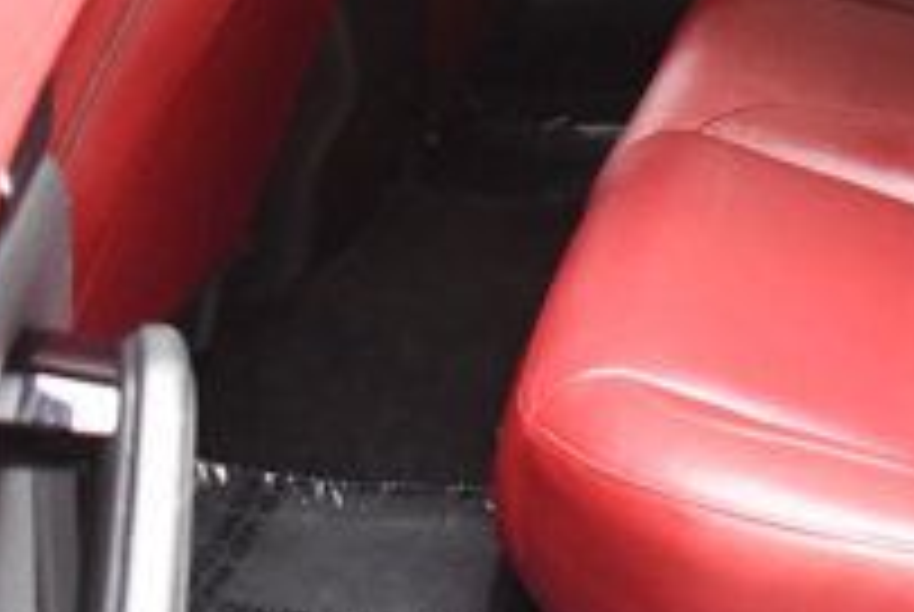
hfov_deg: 22.8
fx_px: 2161
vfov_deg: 15.3
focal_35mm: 85
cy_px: -196
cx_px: 950
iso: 4000
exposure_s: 1/60
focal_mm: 18
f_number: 3.5
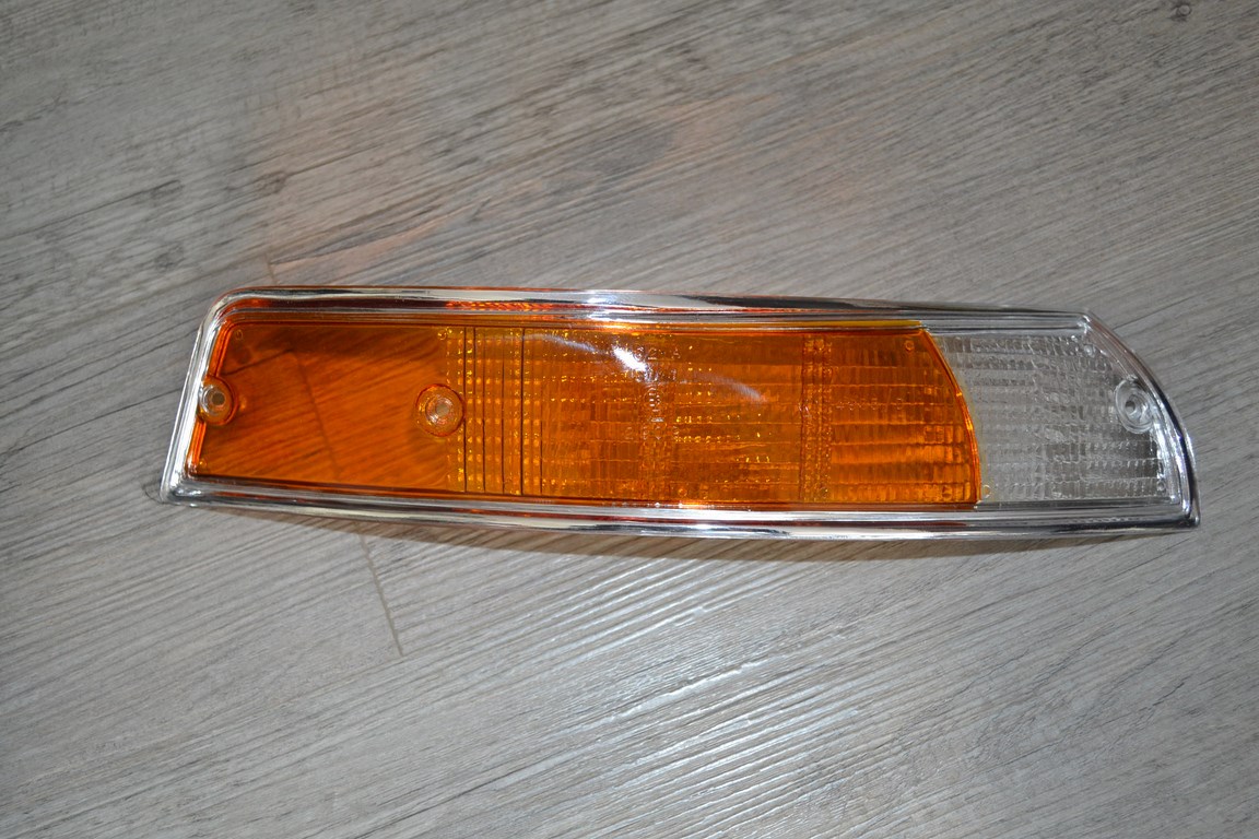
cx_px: 630
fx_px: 1521
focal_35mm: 44
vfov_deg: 30.8
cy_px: 420
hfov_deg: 45.0
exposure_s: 1/60
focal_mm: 29
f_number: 4.5
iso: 640
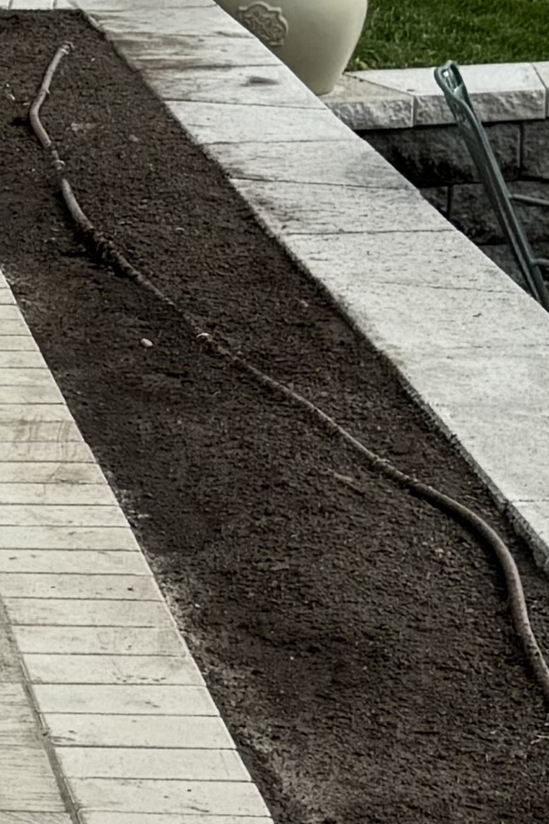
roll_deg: +3.4
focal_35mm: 157
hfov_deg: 7.8
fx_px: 3592
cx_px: -989
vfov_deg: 13.0
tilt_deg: -12.4
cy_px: 173
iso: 80
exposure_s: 1/6410
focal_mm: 6.76
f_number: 1.78
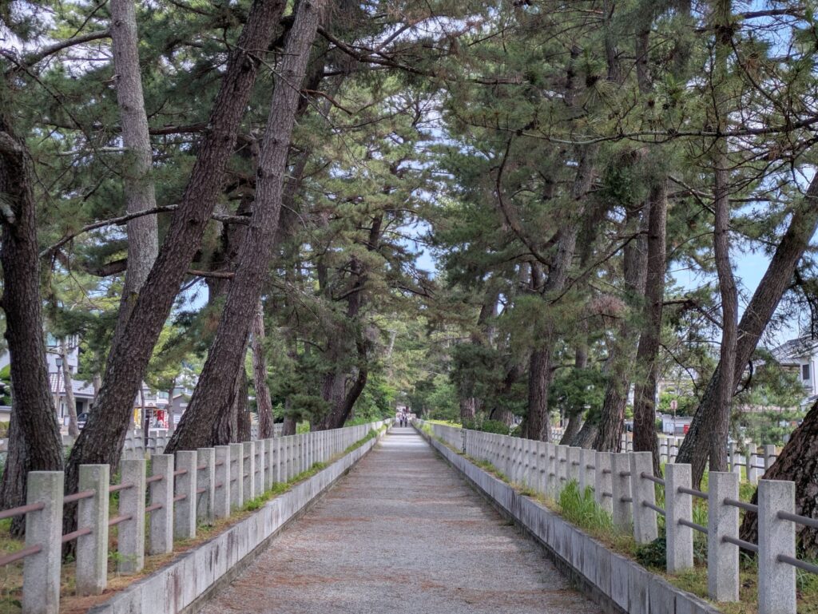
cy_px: 307
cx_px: 409
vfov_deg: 28.6
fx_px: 1206
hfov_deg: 37.5
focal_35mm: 51
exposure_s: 1/907
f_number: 1.89
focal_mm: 5.43
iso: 38
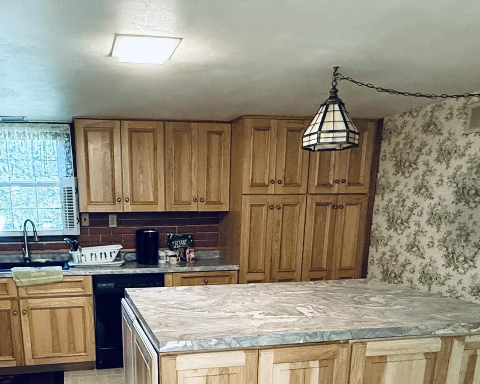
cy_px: 338
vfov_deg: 41.4
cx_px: 171
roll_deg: +0.9
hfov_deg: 53.4
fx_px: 469
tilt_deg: -14.5
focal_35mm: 33
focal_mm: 2.22
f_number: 2.2
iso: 640
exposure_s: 1/60
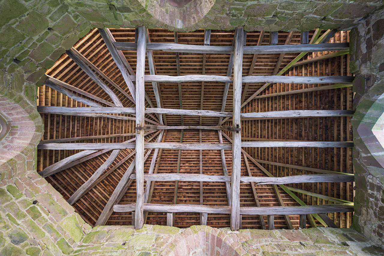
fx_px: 128
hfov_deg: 112.6
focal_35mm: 12
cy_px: 128
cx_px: 192
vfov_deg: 90.0
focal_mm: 12
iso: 1600
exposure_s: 1/40
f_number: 8
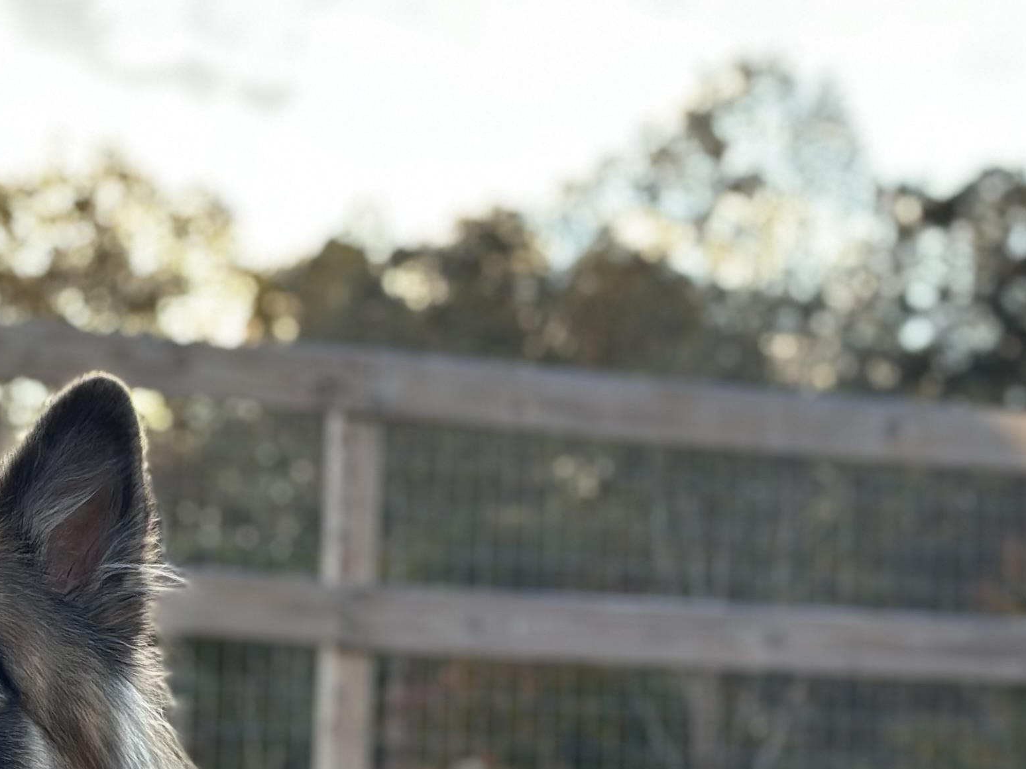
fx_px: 3705
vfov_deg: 11.7
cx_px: 587
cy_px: 874
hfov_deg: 15.8
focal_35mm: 125
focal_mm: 6.86
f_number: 1.78
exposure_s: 1/634
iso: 80
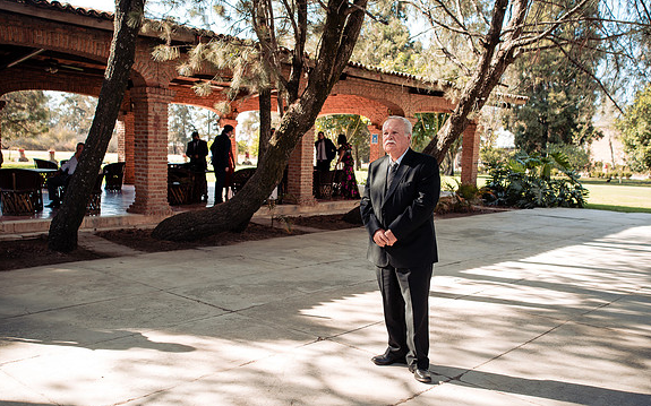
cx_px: 324
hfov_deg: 54.0
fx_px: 639
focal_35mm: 36
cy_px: 215
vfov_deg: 35.3
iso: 100
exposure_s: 1/160
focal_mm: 35
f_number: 4
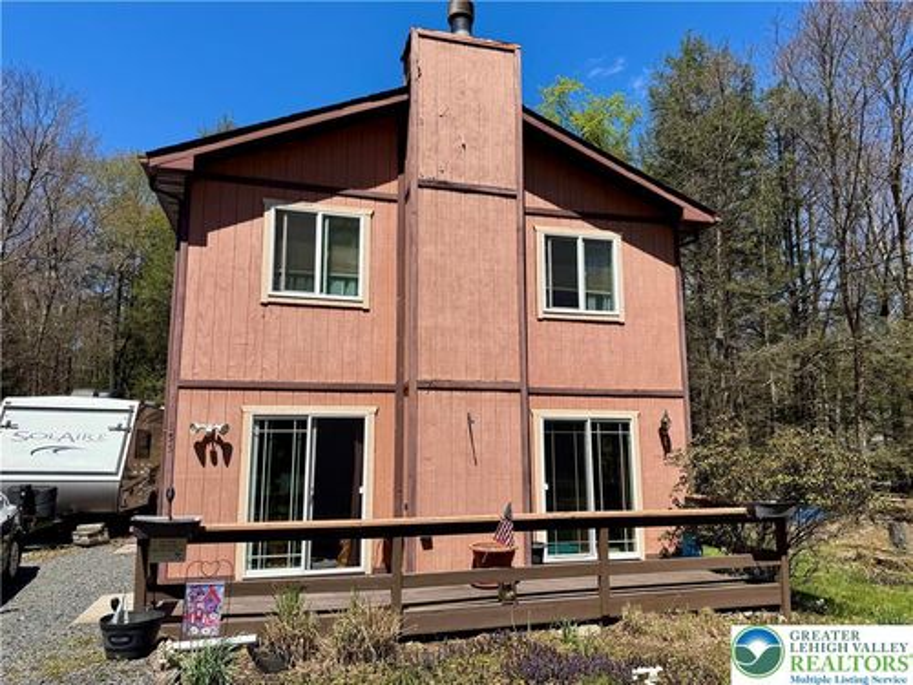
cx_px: 456
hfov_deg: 71.6
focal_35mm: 24
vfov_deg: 56.8
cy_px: 342
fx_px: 633
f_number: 1.78
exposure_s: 1/4950
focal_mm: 6.76
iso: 80
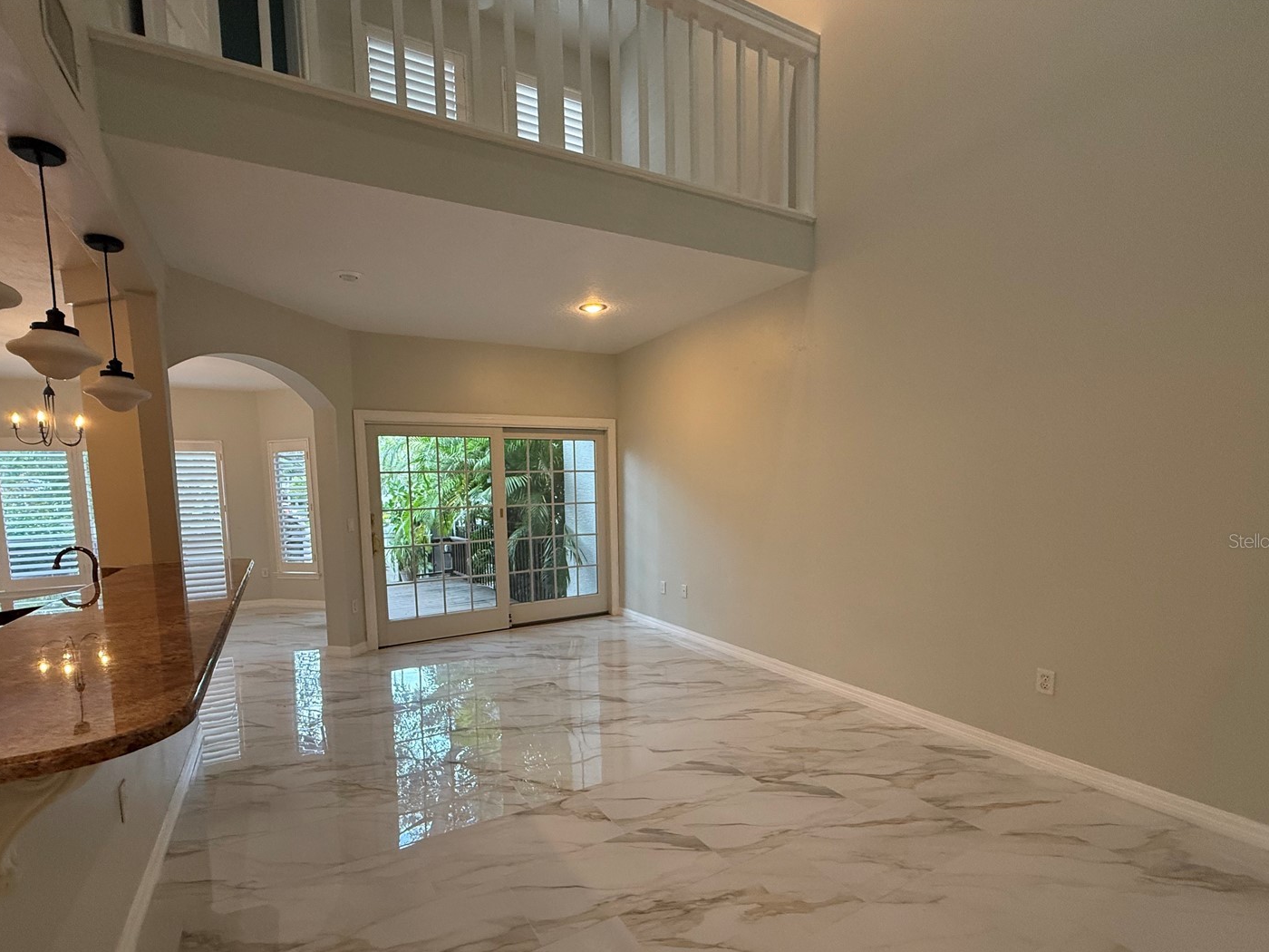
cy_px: 540
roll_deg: +1.3
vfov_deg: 77.7
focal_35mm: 16
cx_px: 589
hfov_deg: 94.3
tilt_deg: -5.1
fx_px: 587
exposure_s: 1/120
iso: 250
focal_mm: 2.22
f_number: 2.2
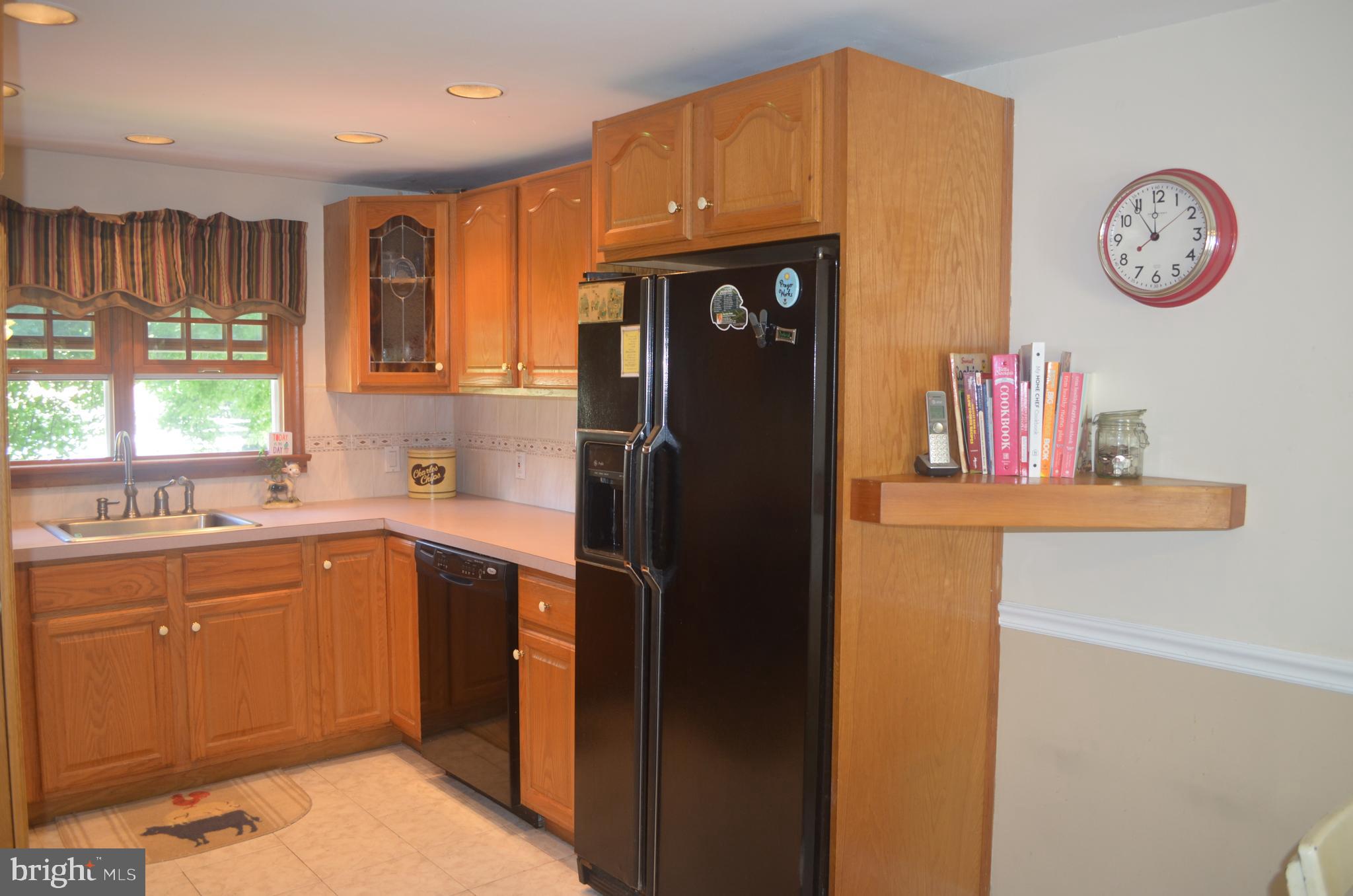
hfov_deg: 67.5
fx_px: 1013
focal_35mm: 27
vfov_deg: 47.7
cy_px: 448
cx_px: 676
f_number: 3.5
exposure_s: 1/25
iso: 400
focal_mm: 18
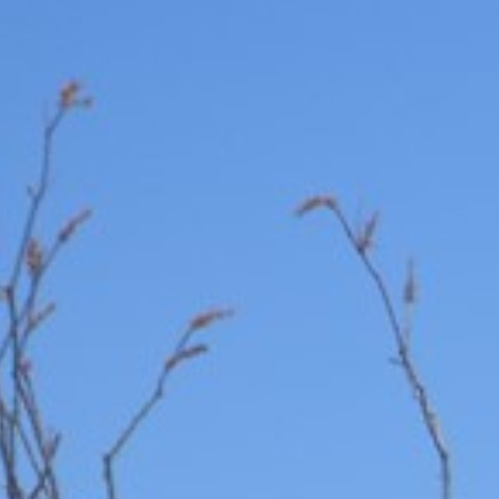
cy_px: 933
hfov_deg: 3.4
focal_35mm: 497
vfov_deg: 3.5
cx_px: 1480
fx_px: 8106
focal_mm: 52
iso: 400
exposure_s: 1/2000
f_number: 7.1
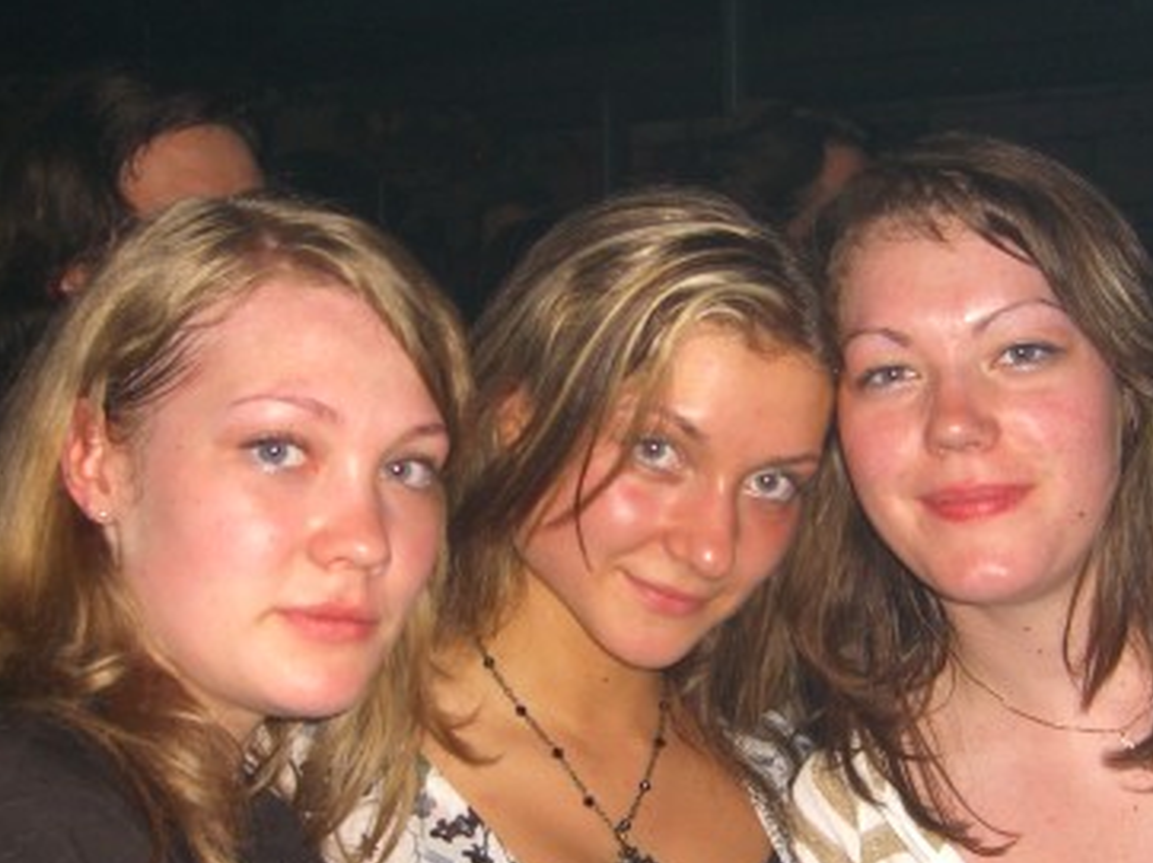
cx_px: 698
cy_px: 580
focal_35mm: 63
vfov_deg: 23.2
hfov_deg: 30.7
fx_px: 2097
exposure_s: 1/60
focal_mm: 7.9
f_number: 2.8
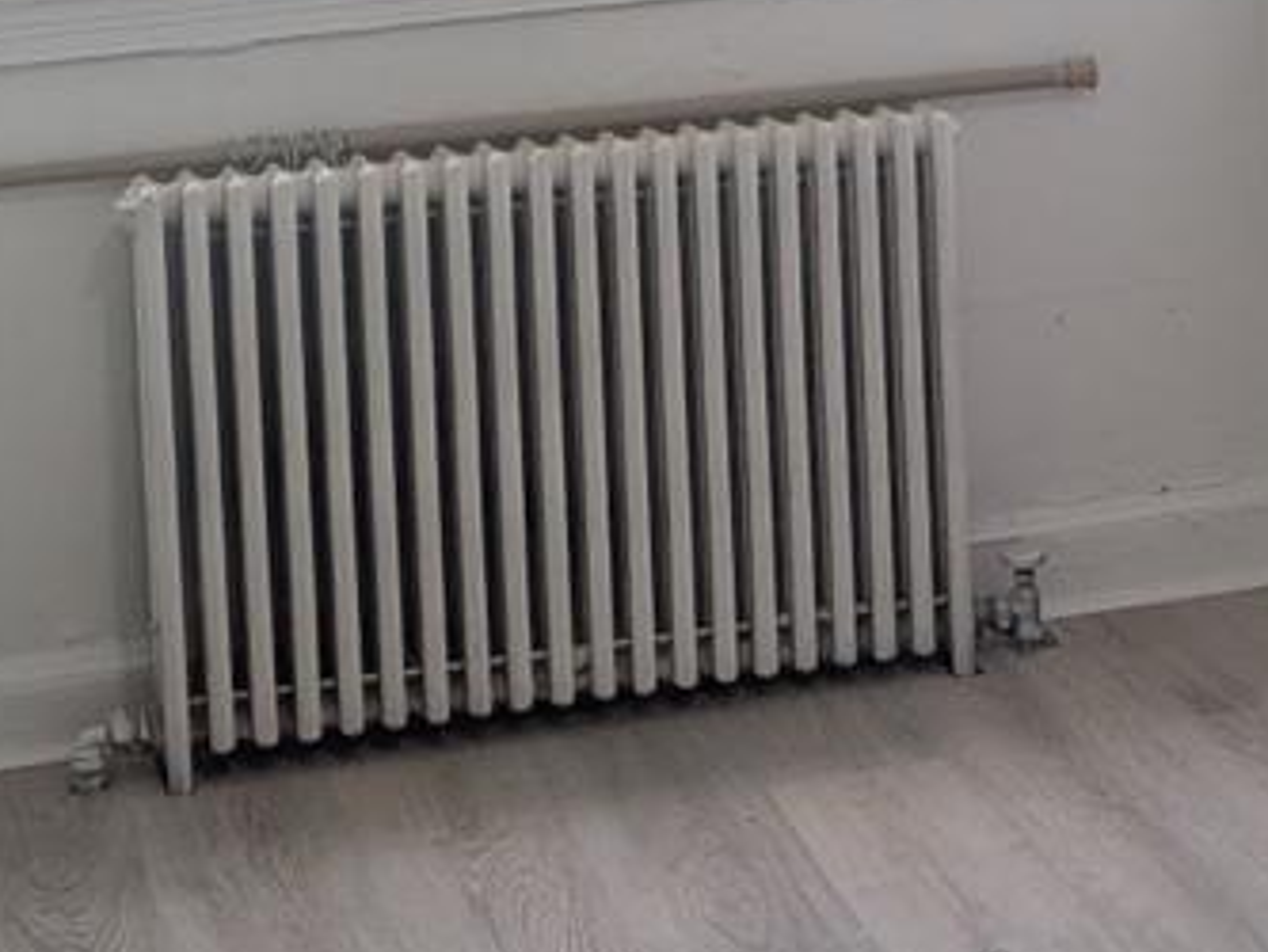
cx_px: 1070
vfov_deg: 13.8
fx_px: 3811
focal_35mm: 104
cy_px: -248
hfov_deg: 18.7
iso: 20
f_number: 1.68
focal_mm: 6.9
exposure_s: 1/771
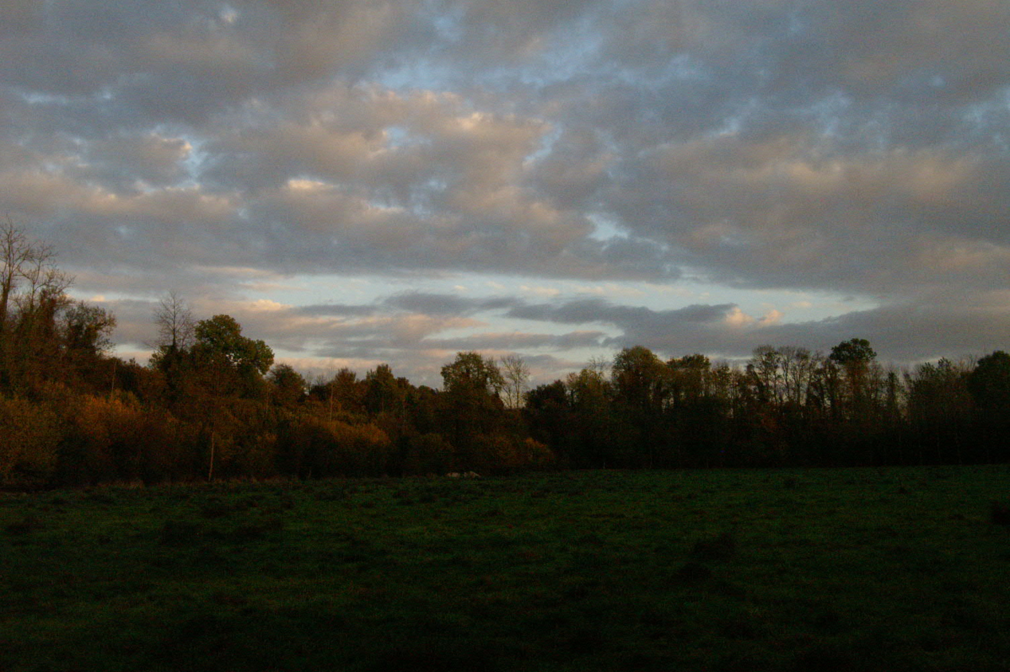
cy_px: 336
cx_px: 505
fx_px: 1009
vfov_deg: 36.8
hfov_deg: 53.2
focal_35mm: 36
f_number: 10
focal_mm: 24
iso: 3200
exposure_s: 1/1250
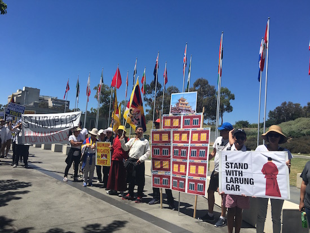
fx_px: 260
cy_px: 116
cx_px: 155
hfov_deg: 61.6
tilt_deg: +5.0
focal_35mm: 29
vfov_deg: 48.3
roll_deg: -4.6
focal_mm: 4.15
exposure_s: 1/2481
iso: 25
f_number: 2.2
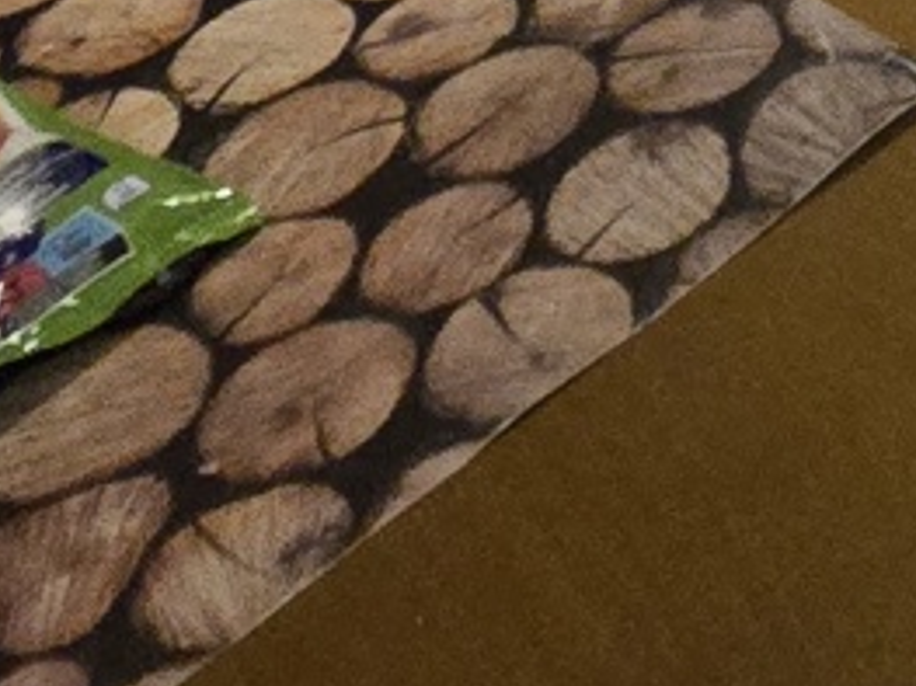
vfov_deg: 9.3
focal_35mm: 95
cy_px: -1727
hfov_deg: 16.4
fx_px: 2513
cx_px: 1773
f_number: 2.2
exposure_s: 1/50
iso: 1250
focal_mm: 2.2
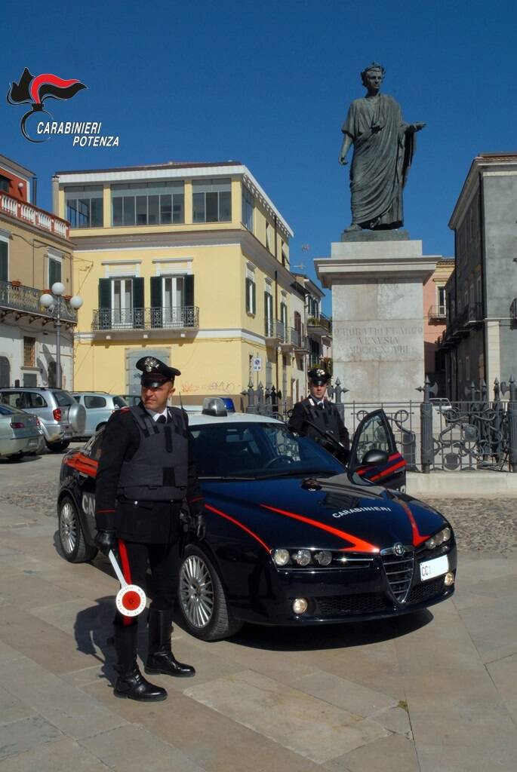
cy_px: 386
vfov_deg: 51.2
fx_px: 806
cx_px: 258
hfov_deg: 35.6
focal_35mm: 38
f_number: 20
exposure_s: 1/250
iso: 400
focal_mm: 25
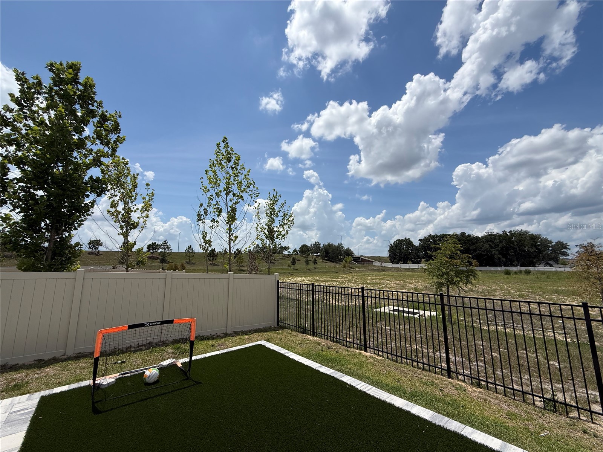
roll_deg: +0.0
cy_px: 226
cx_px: 302
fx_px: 244
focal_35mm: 14
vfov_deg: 85.7
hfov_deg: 102.1
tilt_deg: +9.5
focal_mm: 2.22
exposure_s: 1/6173
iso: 64
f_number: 2.2
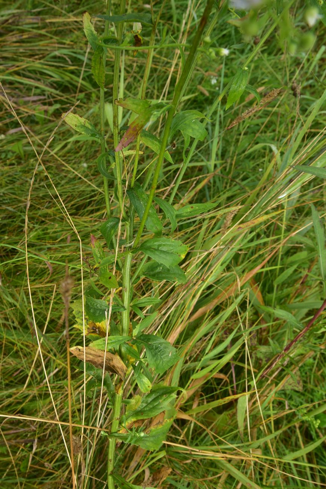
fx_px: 435
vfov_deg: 58.7
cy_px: 244
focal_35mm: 32
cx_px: 163
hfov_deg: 41.1
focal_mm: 32
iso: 320
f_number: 11
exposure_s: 1/125
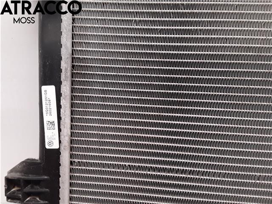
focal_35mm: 28
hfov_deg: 63.4
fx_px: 220
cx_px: 136
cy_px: 102
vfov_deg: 49.7
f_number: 1.9
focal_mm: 2.91
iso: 64
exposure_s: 1/50
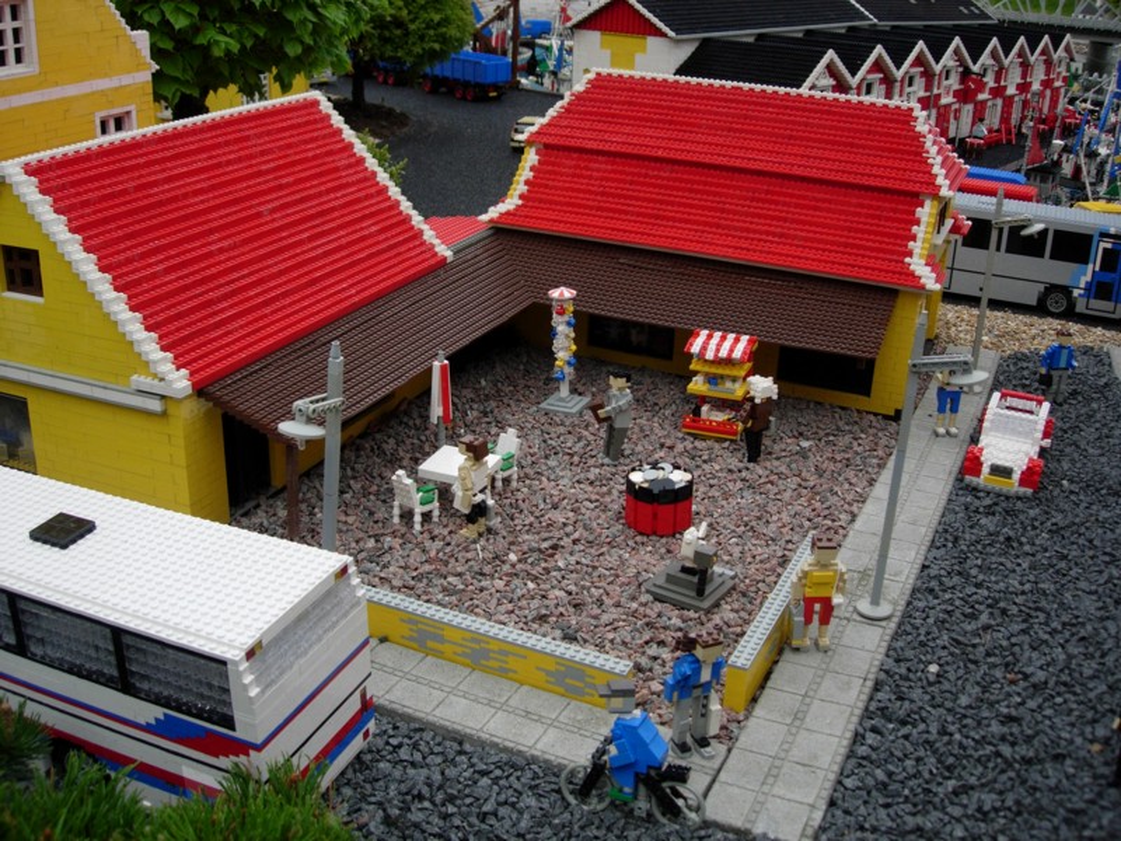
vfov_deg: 37.7
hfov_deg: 49.0
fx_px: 1231
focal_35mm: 38
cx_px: 560
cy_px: 420
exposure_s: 1/724
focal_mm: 7.8
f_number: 2.8
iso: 64
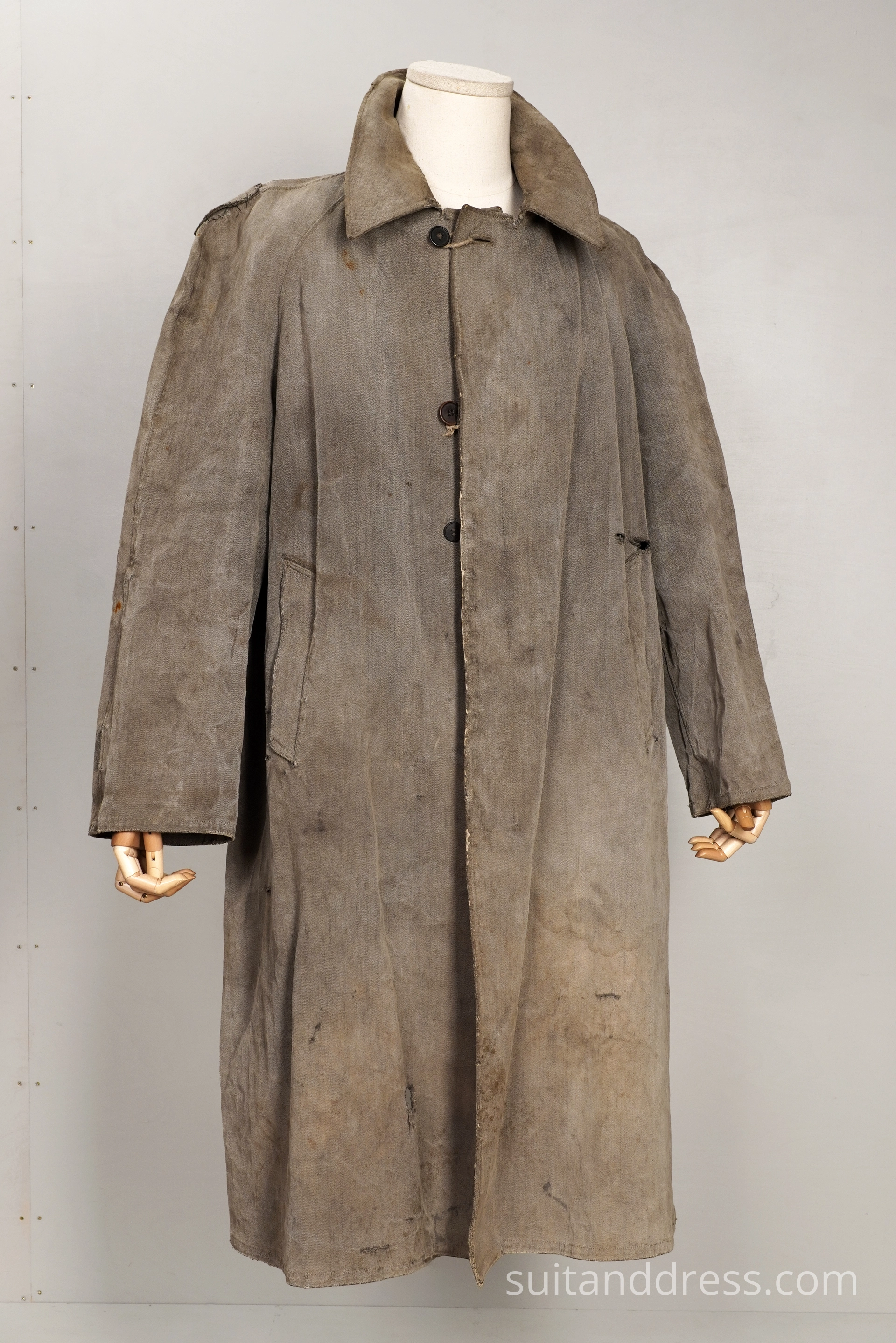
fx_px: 1792
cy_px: 672
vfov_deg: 41.1
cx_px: 448
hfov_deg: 28.1
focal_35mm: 48
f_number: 7.1
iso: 320
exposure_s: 1/25
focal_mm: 32
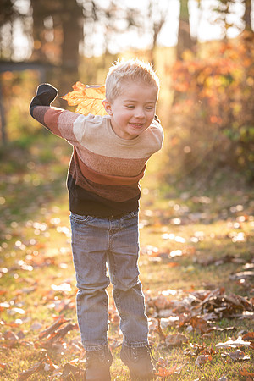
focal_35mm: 135
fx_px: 1429
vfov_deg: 15.2
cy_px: 190
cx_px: 127
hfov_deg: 10.2
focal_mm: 135
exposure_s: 1/250
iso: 500
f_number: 5
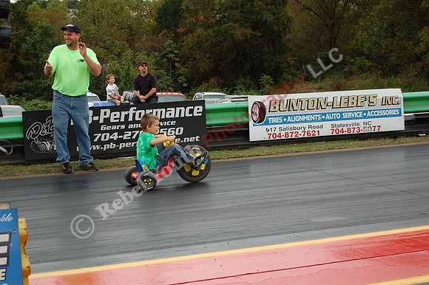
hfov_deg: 24.6
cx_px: 214
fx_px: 983
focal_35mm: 82
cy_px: 142
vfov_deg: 16.5
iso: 400
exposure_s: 1/800
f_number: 5.6
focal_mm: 55
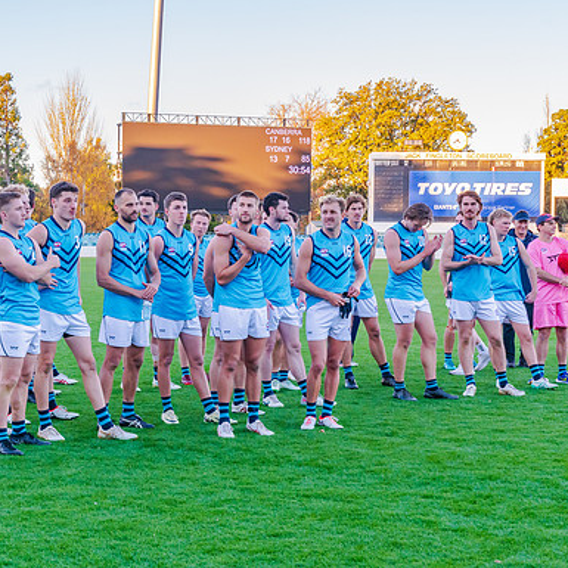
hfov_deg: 23.6
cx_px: 201
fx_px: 1355
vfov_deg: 23.7
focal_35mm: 73
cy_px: 284
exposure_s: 1/160
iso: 800
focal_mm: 38
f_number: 8
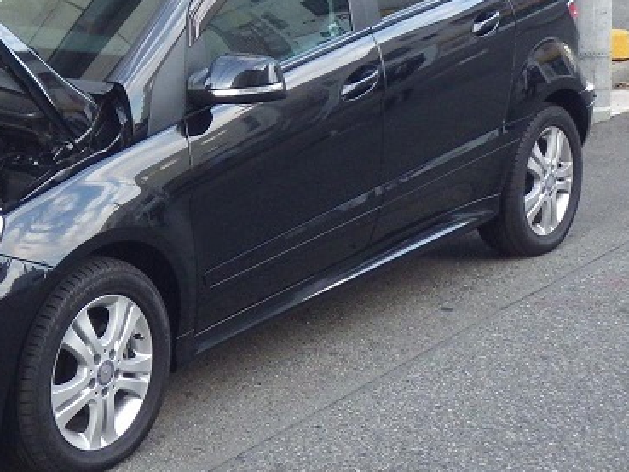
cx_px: 101
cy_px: 95
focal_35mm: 91
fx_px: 1654
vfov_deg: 16.1
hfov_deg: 21.2
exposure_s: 1/50
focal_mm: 7.5
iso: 160
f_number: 4.2
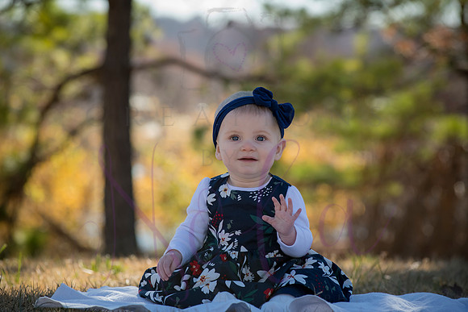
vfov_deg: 9.5
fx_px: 1885
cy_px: 156
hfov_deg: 14.2
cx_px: 234
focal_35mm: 145
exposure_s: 1/640
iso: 400
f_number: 5.6
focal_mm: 145
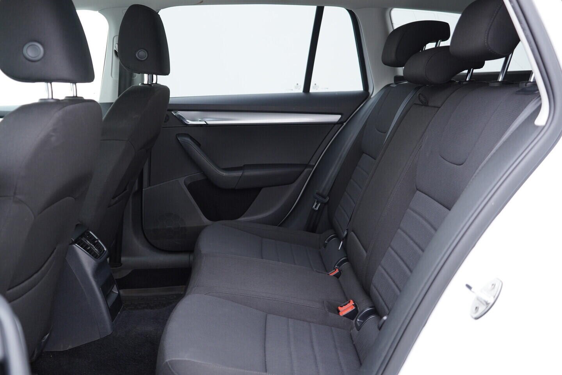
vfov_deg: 36.9
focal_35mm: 36
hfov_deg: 53.1
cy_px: 188
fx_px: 562
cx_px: 281
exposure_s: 1/40
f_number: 2.8
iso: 320
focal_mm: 24
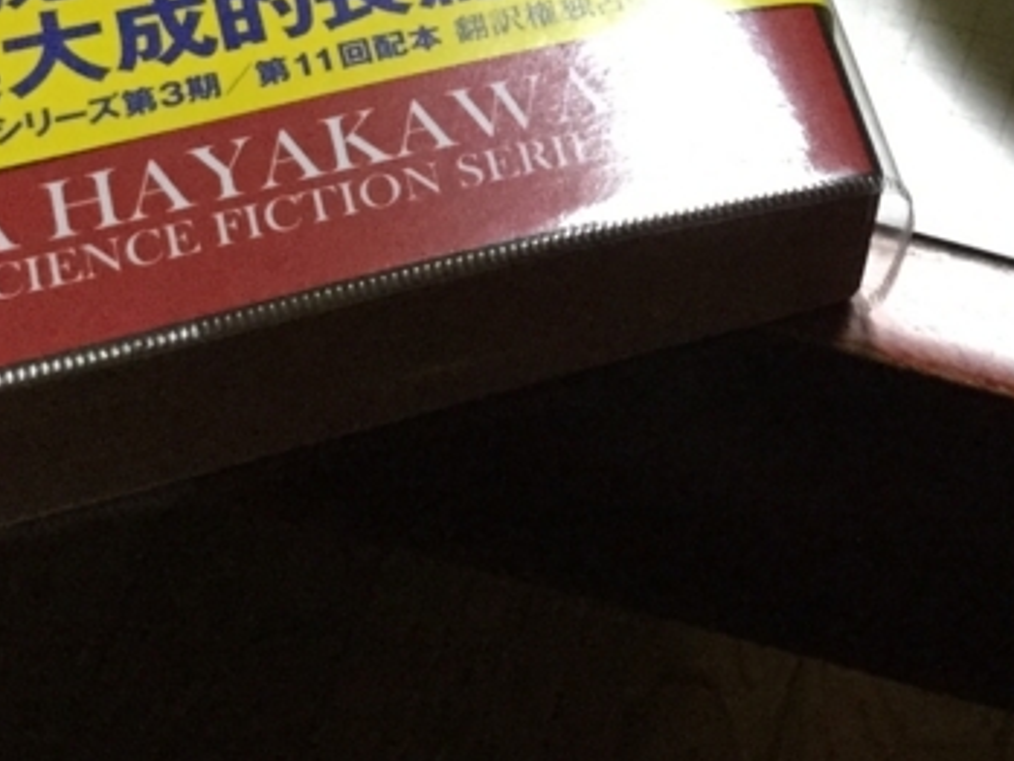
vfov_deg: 15.9
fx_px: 2667
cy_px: -23
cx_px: 947
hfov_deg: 21.0
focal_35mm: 91
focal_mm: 3.3
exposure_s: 1/15
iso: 200
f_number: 2.4
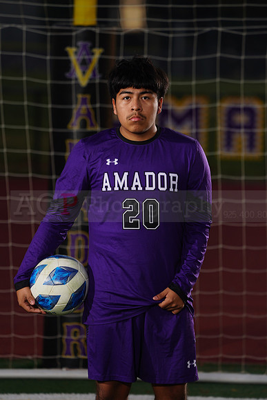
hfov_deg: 3.9
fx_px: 3913
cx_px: 134
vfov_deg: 5.9
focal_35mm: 352
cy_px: 200
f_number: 7.1
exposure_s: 1/200
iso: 100
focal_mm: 352
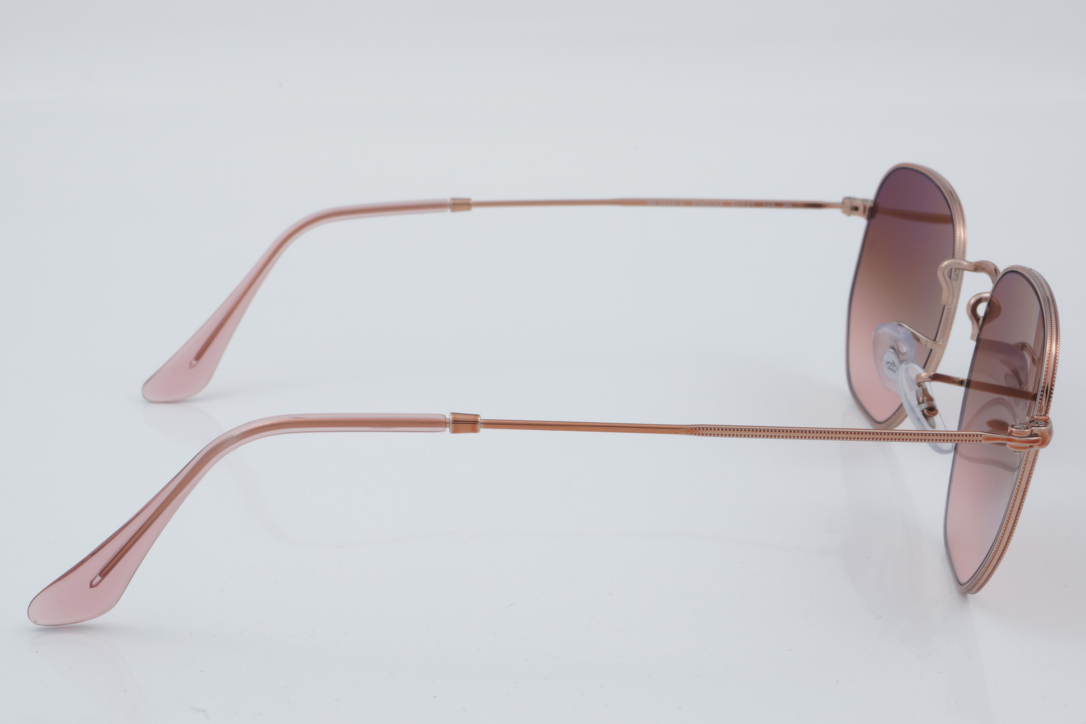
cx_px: 543
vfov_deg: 18.2
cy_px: 362
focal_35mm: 75
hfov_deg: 27.0
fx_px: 2262
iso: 100
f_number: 32
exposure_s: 1/4
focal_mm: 50
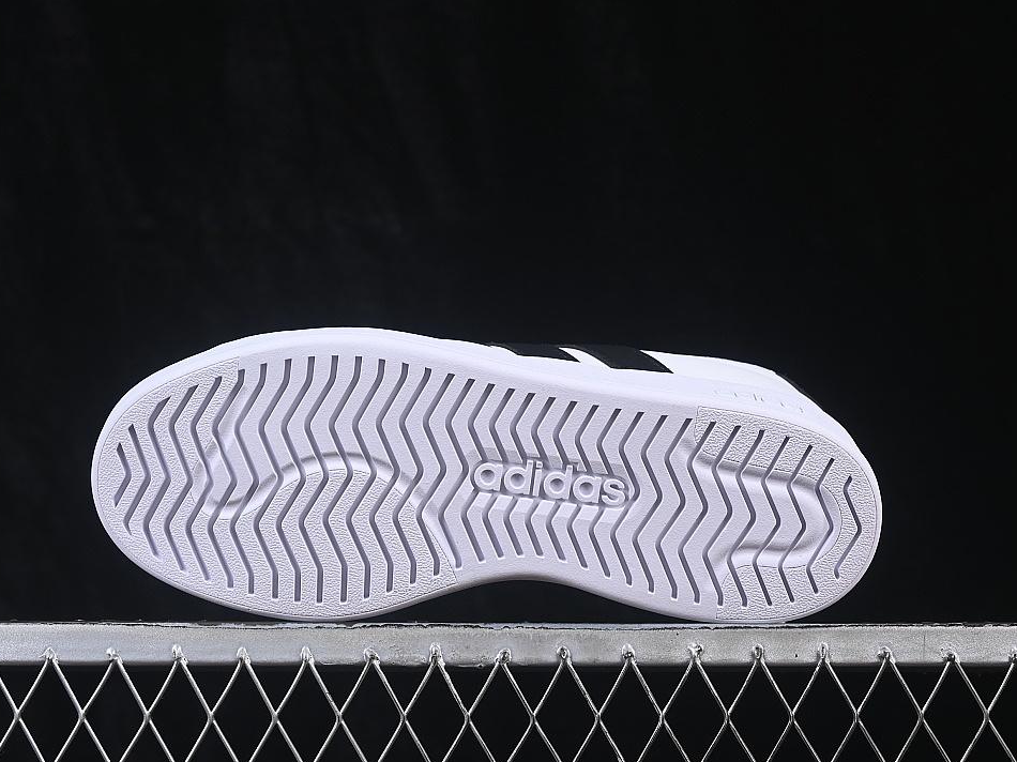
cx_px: 494
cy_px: 383
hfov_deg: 23.8
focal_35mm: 82
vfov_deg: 18.0
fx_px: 2409
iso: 160
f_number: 8
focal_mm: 50
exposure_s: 1/80
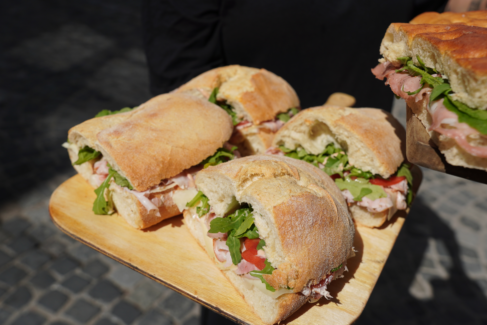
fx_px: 487
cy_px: 162
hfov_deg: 53.1
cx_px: 244
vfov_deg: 36.9
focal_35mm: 36
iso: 100
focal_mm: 24
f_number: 4.5
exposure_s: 1/2000
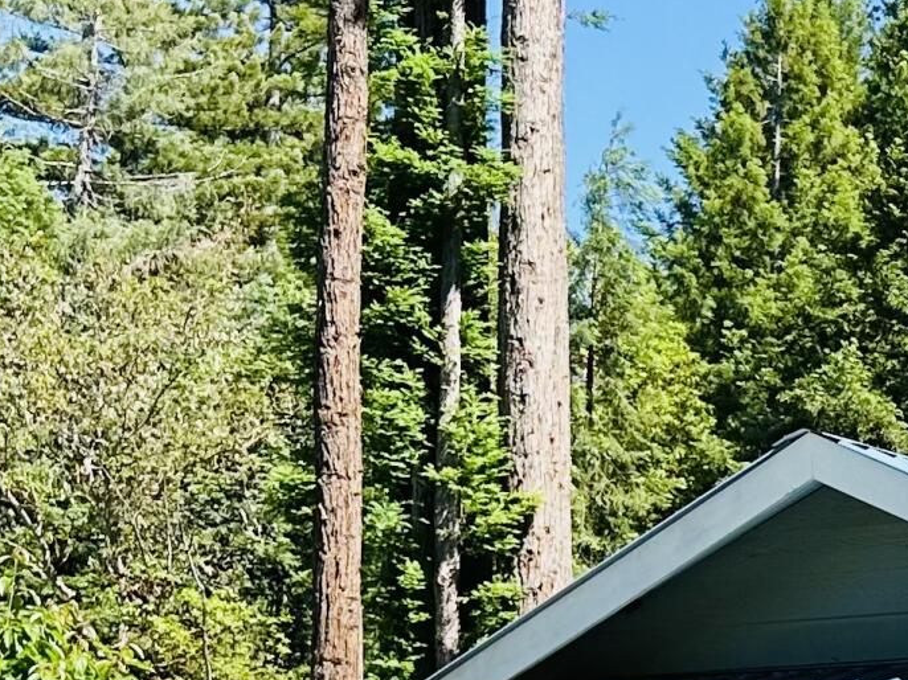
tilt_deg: +3.9
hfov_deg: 16.6
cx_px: 1461
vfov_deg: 13.7
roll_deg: +0.7
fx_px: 2753
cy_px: 827
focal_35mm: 105
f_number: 1.78
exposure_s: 1/2732
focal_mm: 6.86
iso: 80
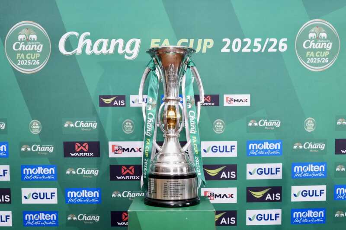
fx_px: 269
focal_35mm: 28
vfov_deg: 46.4
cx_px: 173
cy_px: 115
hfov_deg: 65.5
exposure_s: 1/125
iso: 2000
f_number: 4
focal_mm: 19
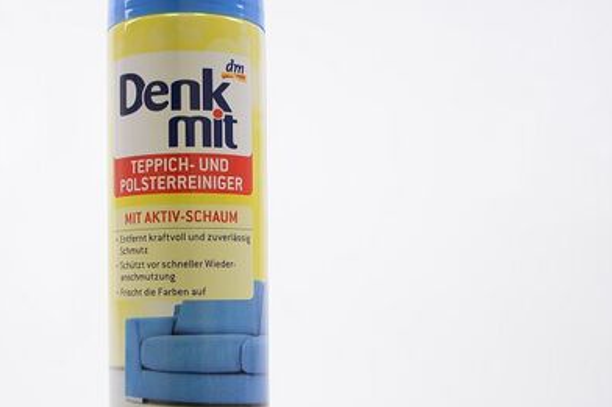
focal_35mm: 57
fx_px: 969
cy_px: 260
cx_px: 204
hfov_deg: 34.7
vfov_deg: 23.7
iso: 100
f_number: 3.8
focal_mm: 20
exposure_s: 1/25
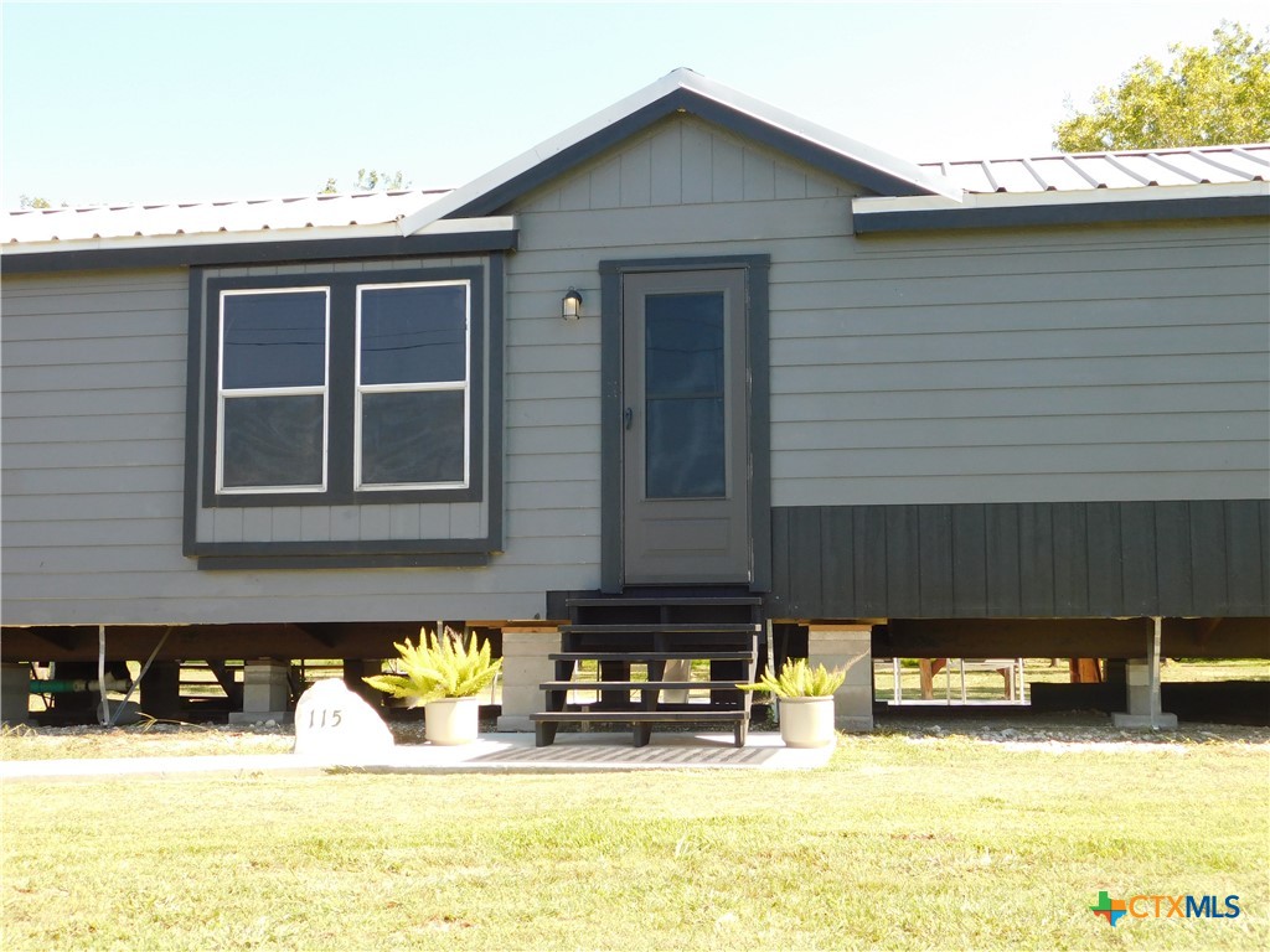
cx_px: 635
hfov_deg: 42.1
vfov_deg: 32.2
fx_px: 1651
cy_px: 476
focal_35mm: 45
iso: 125
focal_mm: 8
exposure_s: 1/250
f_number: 3.7
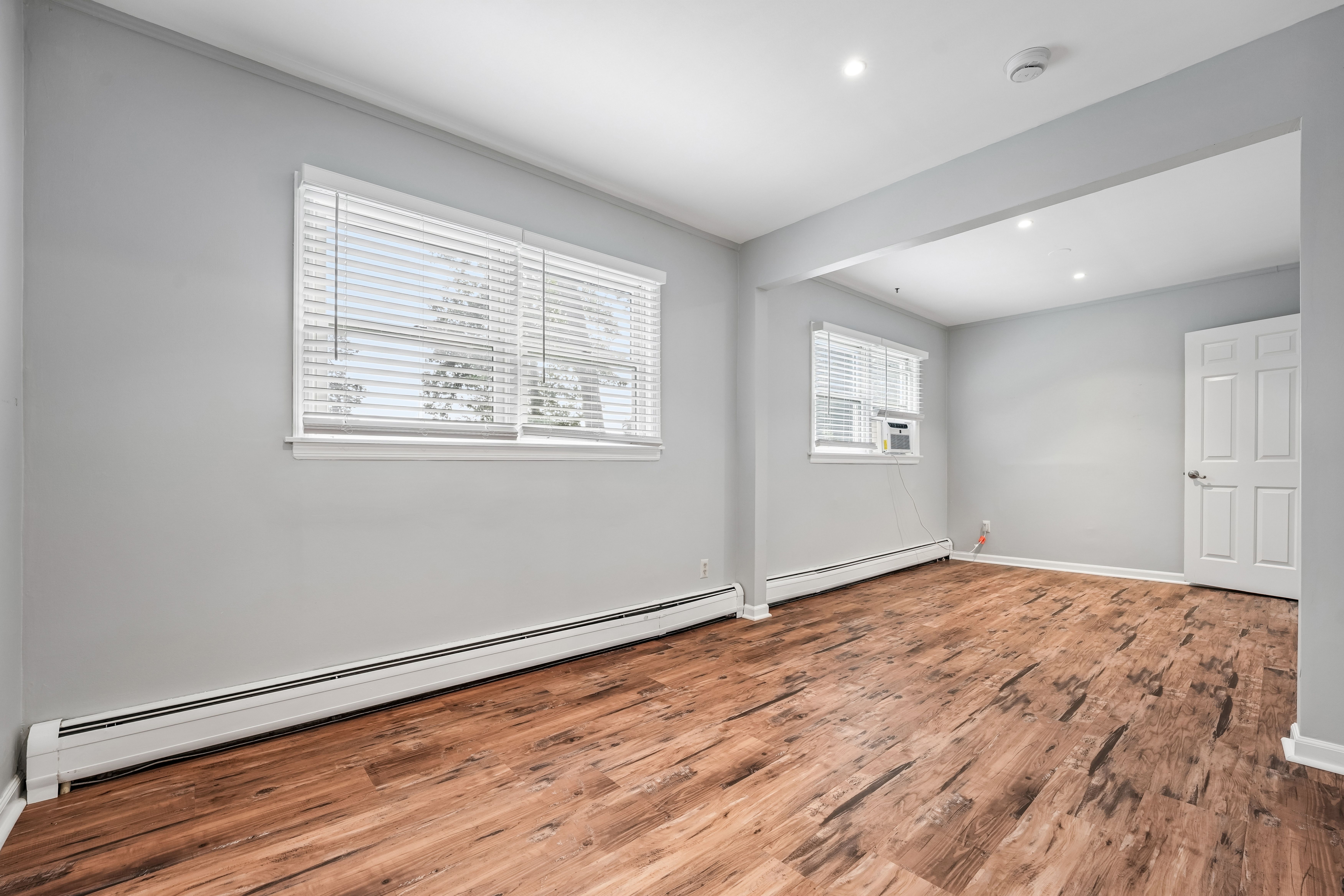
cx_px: 672
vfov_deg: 81.2
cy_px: 448
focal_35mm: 14
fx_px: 523
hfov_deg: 104.3
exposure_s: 1/13
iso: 250
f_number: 8
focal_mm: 14
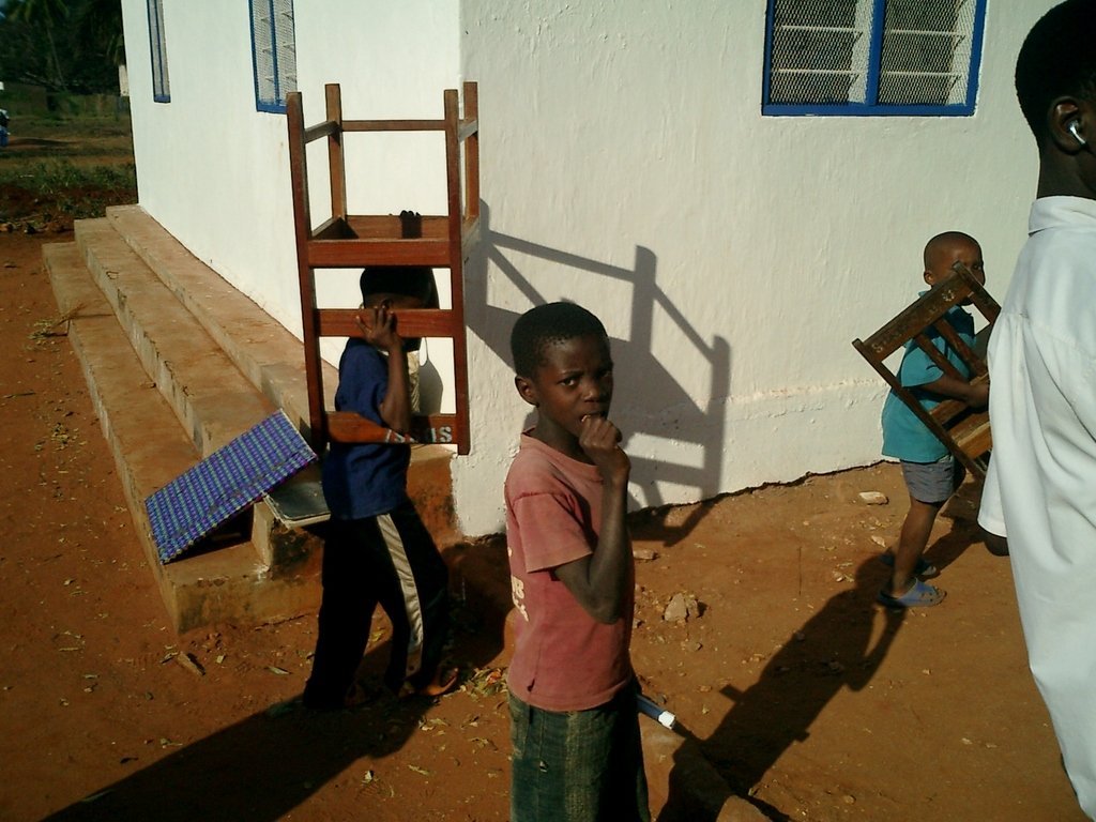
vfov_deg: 39.7
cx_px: 548
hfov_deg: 51.4
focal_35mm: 36
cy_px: 411
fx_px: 1140
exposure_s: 1/3200
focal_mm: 7.5
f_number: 3.2
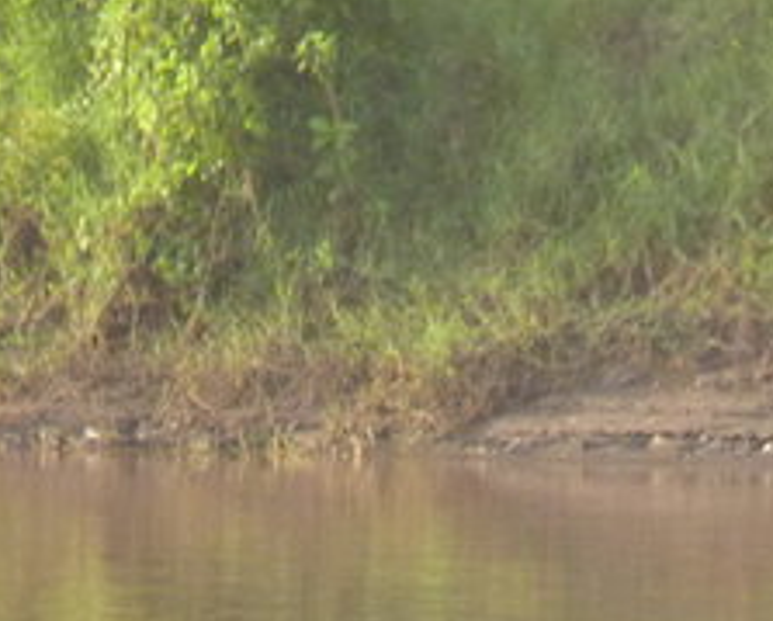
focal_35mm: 1897
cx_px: 298
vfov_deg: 0.8
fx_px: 43456
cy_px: 1044
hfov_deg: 1.0
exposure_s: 1/200
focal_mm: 75.3
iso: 200
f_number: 3.8
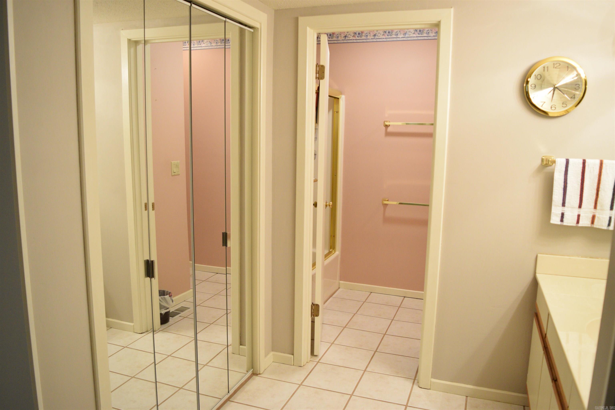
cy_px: 205
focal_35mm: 27
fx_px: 461
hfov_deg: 67.4
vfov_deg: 47.9
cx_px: 308
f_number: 3.5
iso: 1600
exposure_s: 1/60
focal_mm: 18
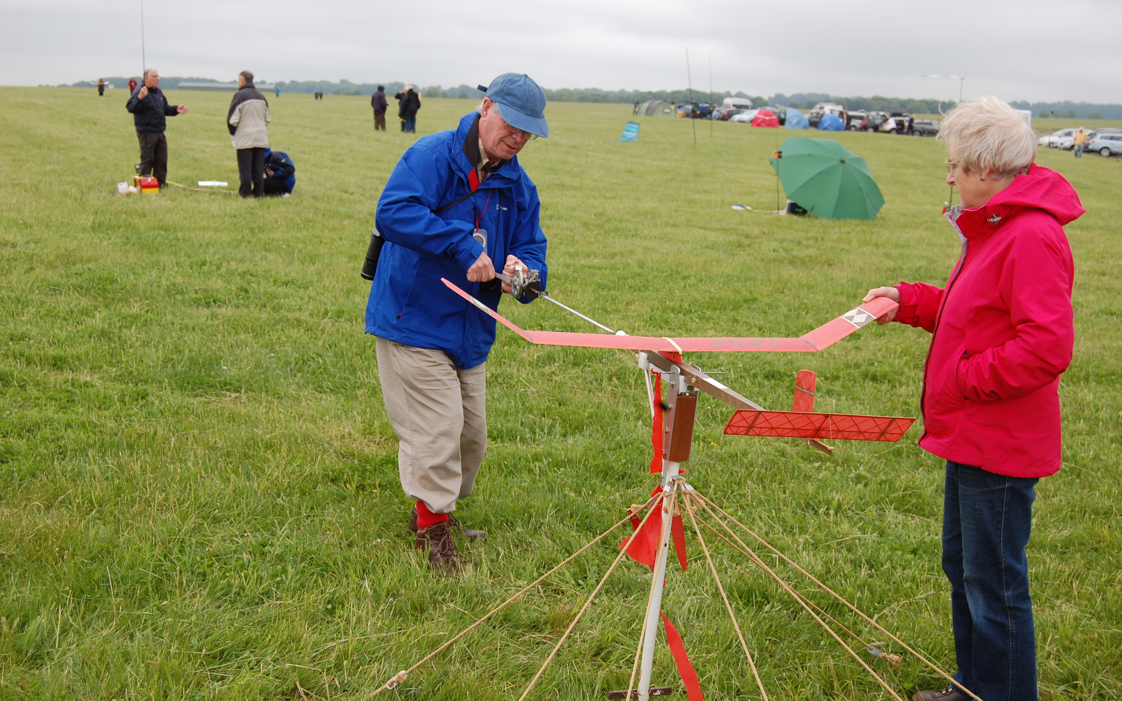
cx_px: 561
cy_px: 369
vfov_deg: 26.3
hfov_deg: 41.1
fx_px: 1498
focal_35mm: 49
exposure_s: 1/200
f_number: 7.1
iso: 200
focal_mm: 32
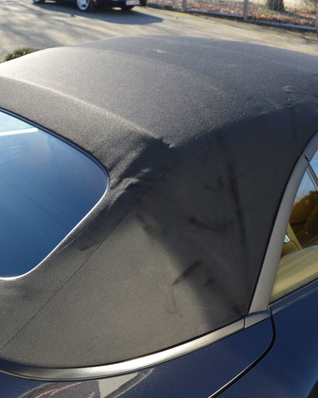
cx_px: 132
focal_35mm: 43
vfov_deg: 42.9
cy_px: 202
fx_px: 506
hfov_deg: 34.8
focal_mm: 20
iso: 125
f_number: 5.6
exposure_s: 1/125
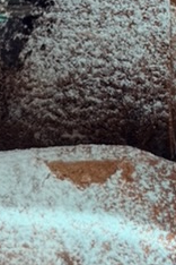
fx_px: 1166
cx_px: 164
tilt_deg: -46.0
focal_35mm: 159
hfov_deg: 8.6
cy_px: -96
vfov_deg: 12.5
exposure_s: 1/50
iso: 125
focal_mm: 5.96
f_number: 1.6
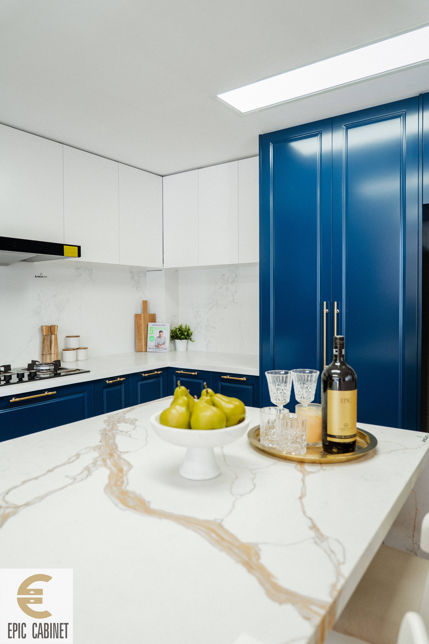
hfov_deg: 49.6
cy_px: 322
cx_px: 214
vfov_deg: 69.4
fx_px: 465
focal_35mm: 26
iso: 640
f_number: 4
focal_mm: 26
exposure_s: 1/60
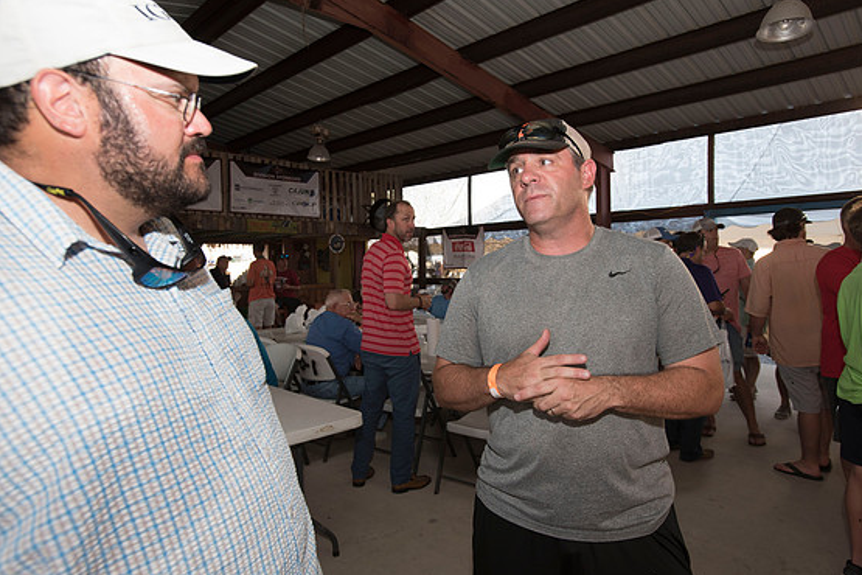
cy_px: 285
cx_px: 424
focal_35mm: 23
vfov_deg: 55.1
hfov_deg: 76.1
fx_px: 551
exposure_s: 1/100
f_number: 5
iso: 500
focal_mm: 22
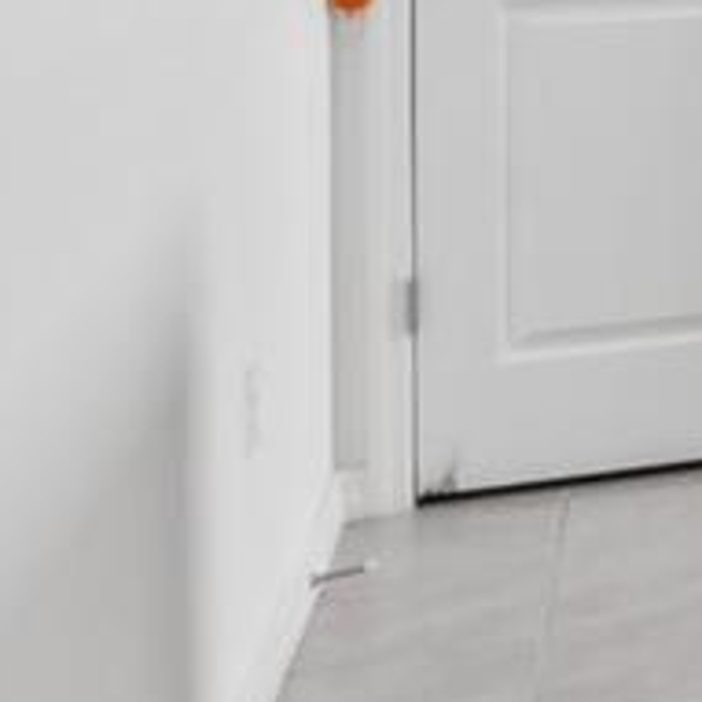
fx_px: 2616
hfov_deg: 8.4
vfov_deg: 14.3
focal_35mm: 114
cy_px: -345
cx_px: 2746
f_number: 8
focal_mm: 16
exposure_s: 1/60
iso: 400
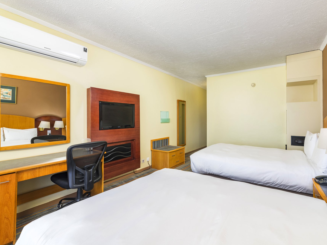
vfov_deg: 78.1
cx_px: 180
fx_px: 151
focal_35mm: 16
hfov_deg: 94.2
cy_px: 118
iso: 400
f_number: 11
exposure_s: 1/10
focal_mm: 14
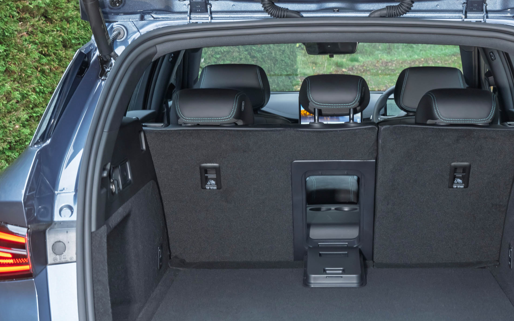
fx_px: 953
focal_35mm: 68
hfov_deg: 30.1
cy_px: 241
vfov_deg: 19.0
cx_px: 322
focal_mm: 42
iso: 400
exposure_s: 1/3
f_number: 8
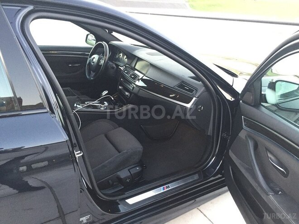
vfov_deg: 48.2
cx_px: 150
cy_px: 112
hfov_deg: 61.7
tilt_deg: -22.1
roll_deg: -3.1
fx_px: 250
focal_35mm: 29
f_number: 2.2
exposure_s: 1/25
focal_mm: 4.15
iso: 250
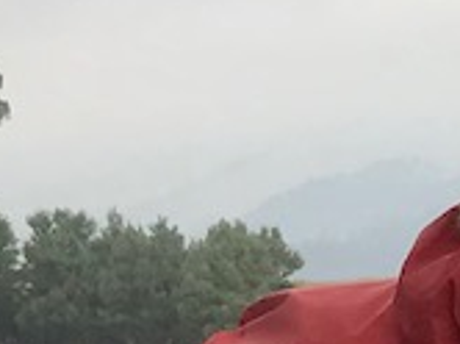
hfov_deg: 16.9
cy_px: 648
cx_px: 646
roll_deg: -0.7
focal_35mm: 108
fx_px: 1433
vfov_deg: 12.3
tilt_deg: -11.2
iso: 20
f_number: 1.8
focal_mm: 3.99
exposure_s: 1/501
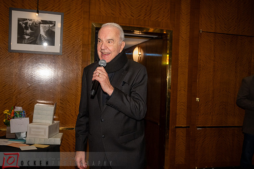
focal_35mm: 37
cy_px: 82
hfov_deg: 51.7
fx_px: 262
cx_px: 123
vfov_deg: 35.7
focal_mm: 36
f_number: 4
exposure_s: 1/60
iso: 2500
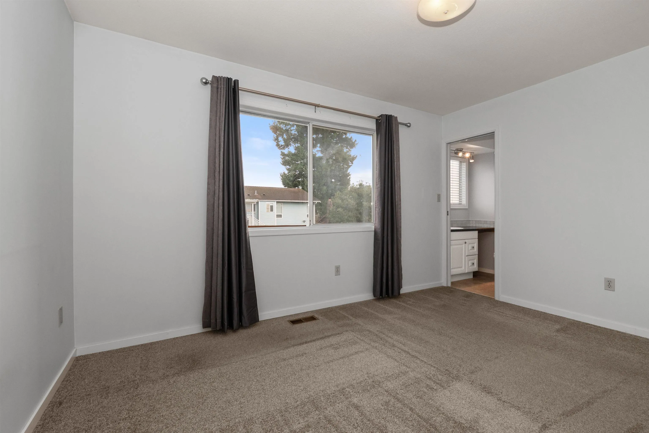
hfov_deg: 100.4
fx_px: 270
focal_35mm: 15
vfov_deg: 77.3
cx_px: 324
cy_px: 216
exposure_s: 1/50
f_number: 9
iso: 250
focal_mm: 10
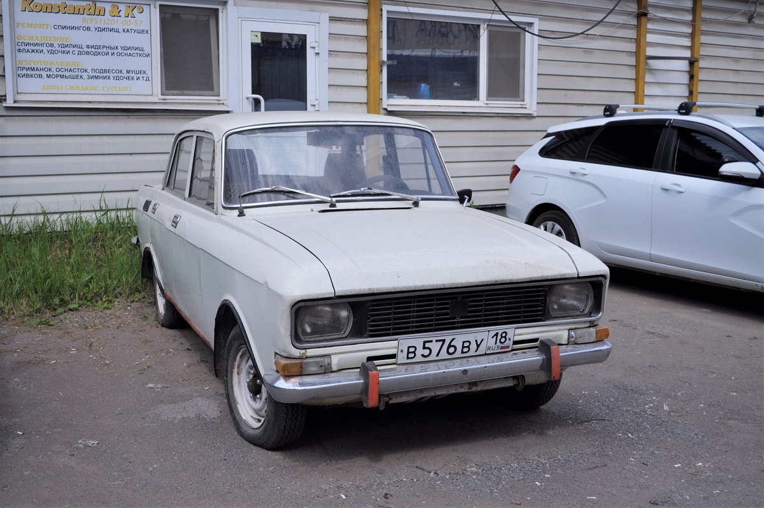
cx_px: 382
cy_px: 254
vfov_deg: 34.1
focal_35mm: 39
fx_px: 827
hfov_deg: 49.6
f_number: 4.2
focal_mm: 26
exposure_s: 1/1600
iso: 200
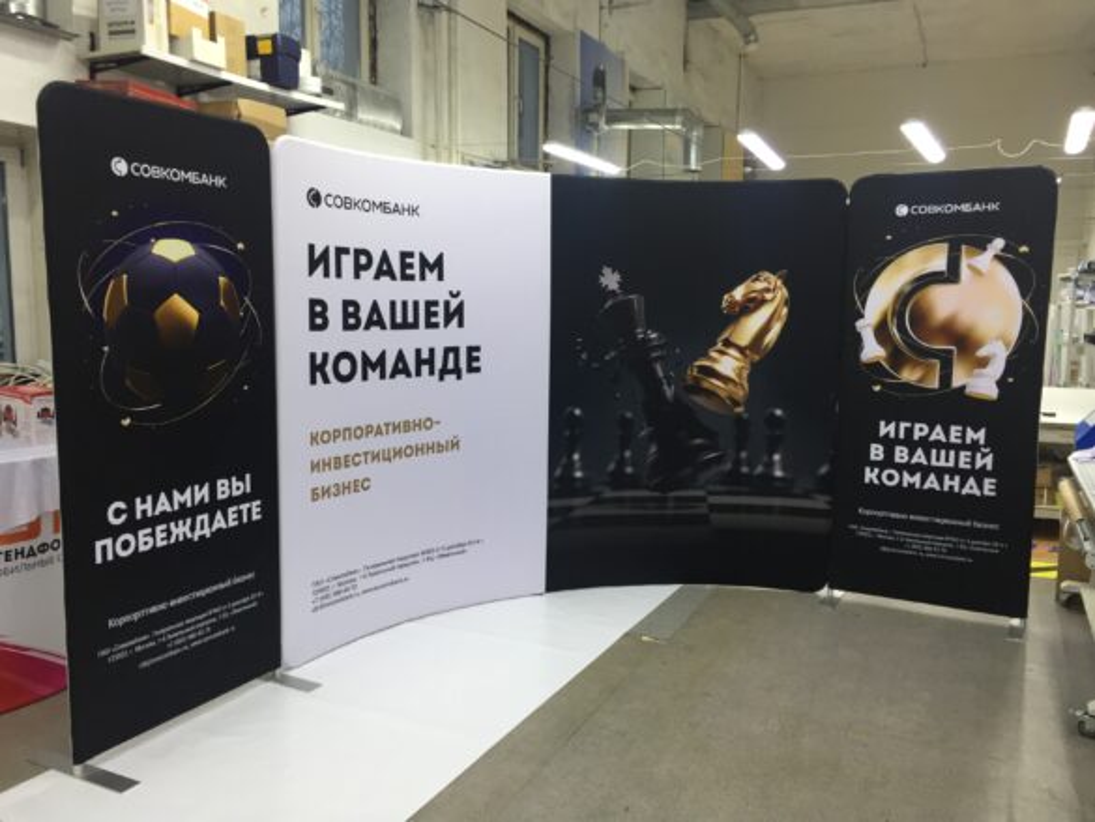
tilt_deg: -6.3
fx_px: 918
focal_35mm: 29
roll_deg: -1.0
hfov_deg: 61.6
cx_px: 548
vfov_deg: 48.2
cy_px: 411
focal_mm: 4.15
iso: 80
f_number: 2.2
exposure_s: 1/33
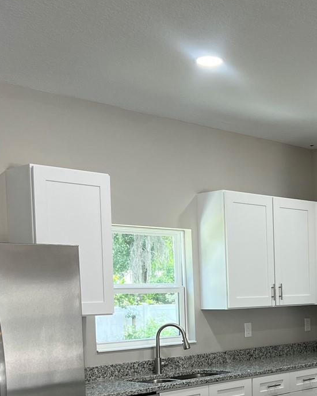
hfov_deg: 24.7
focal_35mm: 59
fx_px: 691
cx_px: 309
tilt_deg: -2.6
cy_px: 319
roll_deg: +1.7
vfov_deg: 31.1
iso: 100
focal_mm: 5.7
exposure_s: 1/120
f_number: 1.5
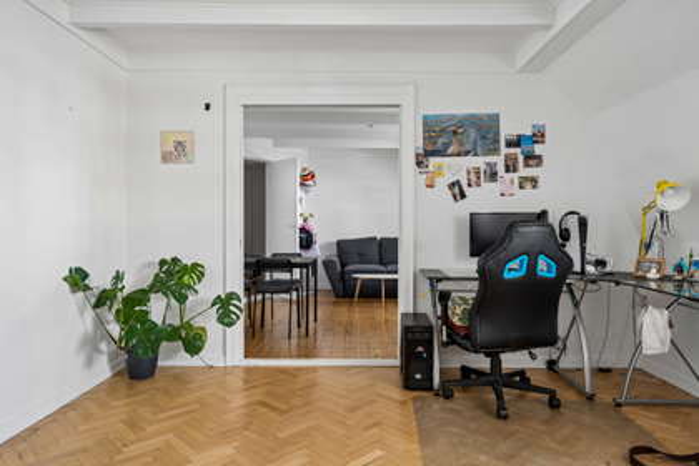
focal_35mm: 23
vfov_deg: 55.1
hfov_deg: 76.1
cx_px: 350
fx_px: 447
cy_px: 233
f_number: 4
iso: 400
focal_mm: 23
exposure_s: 1/160
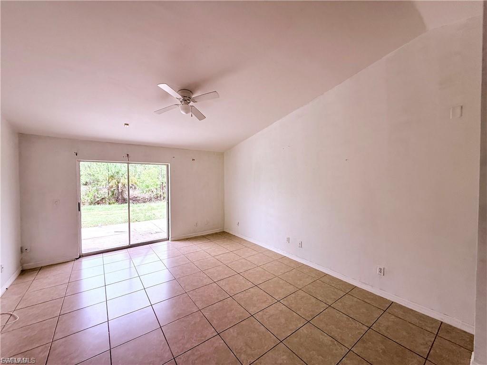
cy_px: 182
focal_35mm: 14
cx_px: 244
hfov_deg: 102.1
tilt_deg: -0.5
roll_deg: +0.8
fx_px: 197
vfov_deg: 85.7
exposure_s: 1/162
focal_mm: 2.22
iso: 64
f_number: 2.2
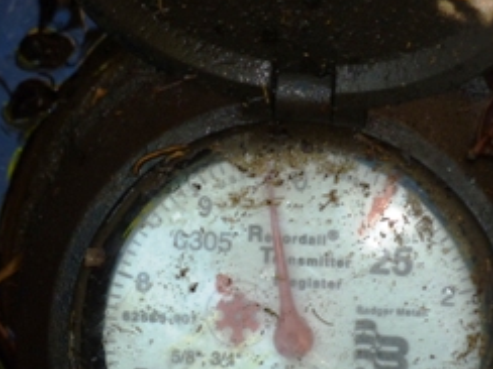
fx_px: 6209
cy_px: 293
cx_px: 211
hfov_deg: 4.5
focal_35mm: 436
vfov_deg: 3.4
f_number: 4.7
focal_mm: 42.6
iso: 100
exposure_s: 1/60
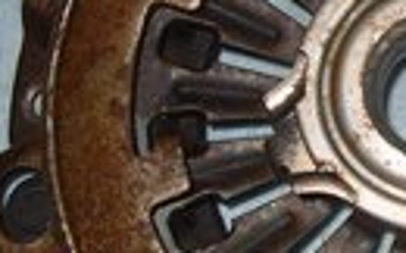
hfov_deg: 17.7
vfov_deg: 11.5
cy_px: 87
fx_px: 1260
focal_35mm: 114
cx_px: 447
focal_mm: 7.4
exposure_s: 1/30
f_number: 2.8
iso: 100
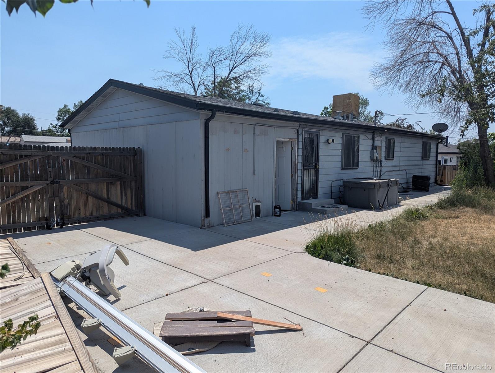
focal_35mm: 24
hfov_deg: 71.5
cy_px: 186
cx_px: 248
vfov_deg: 56.9
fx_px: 344
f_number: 1.85
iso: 47
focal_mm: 6.81
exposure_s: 1/3145
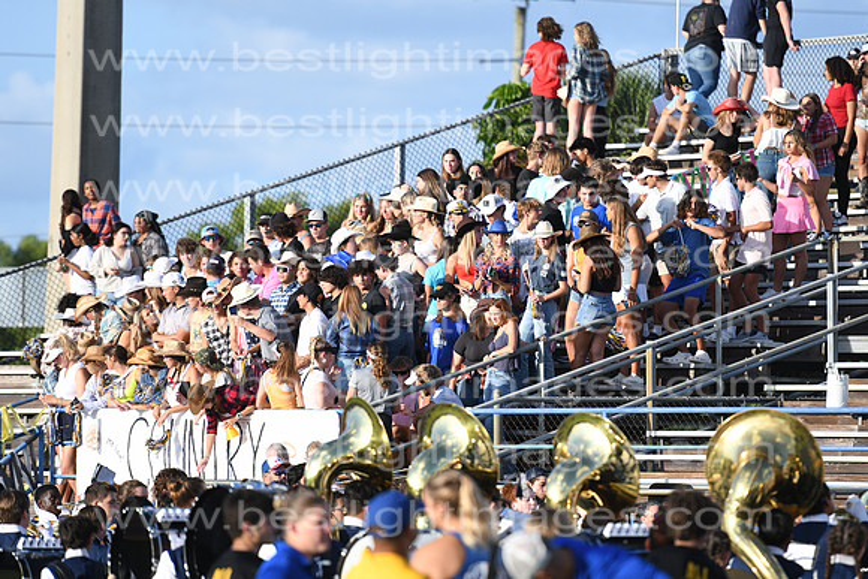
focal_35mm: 285
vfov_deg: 4.8
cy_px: 290
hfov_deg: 7.2
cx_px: 434
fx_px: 6873
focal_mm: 190
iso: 200
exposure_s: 1/2500
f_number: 4
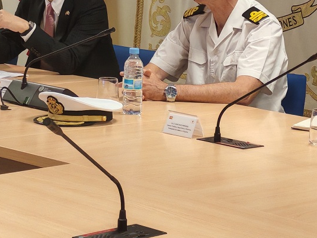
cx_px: 129
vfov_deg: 10.2
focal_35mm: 143
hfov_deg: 13.8
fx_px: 1310
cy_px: -68
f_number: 1.95
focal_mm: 5.52
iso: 400
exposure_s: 1/100
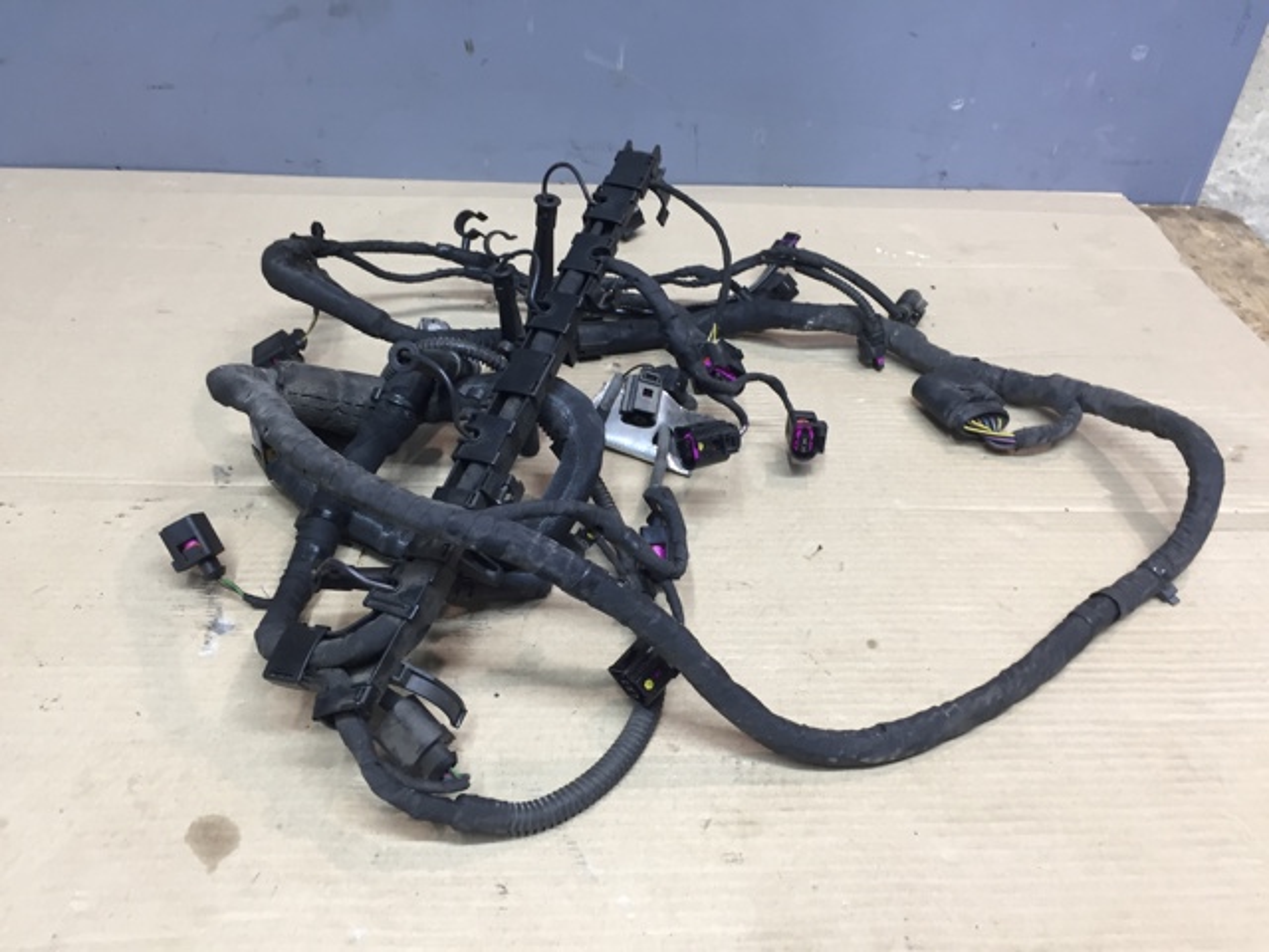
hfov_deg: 61.7
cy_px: 476
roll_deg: -4.4
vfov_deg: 48.2
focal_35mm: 29
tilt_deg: -38.9
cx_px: 634
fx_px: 1063
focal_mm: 4.15
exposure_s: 1/33
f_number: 2.2
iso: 80
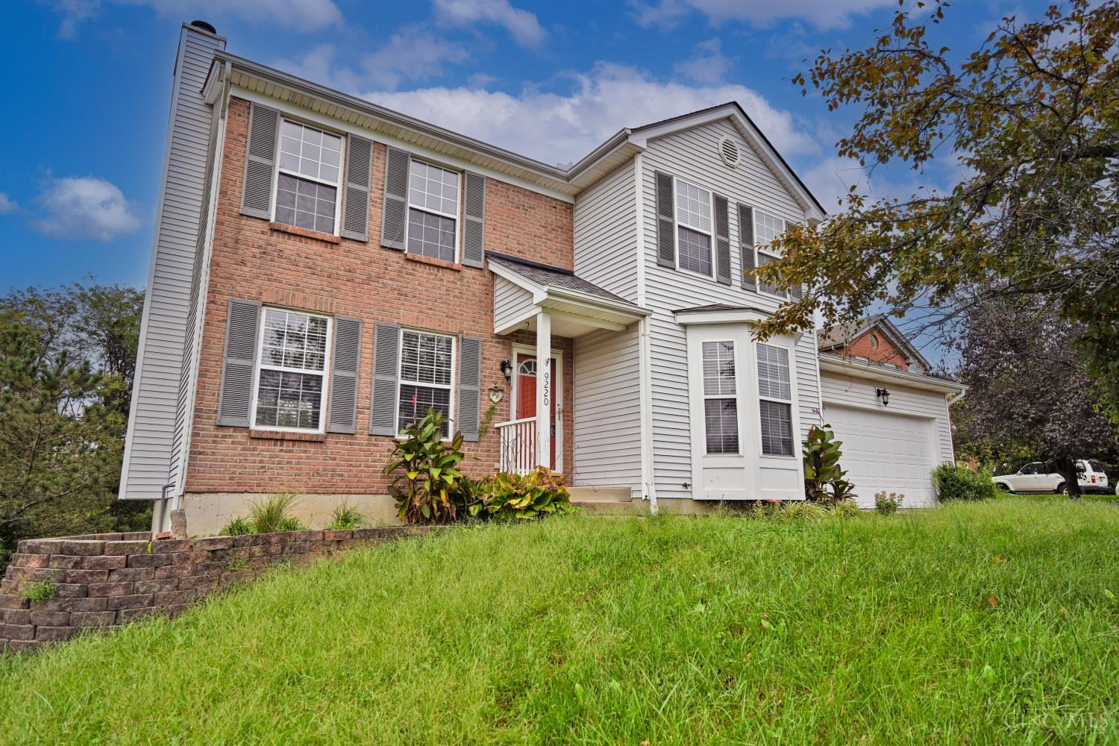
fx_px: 637
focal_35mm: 20
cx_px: 560
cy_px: 373
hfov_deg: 82.6
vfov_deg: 60.7
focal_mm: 20.5
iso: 220
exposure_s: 1/250
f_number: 4
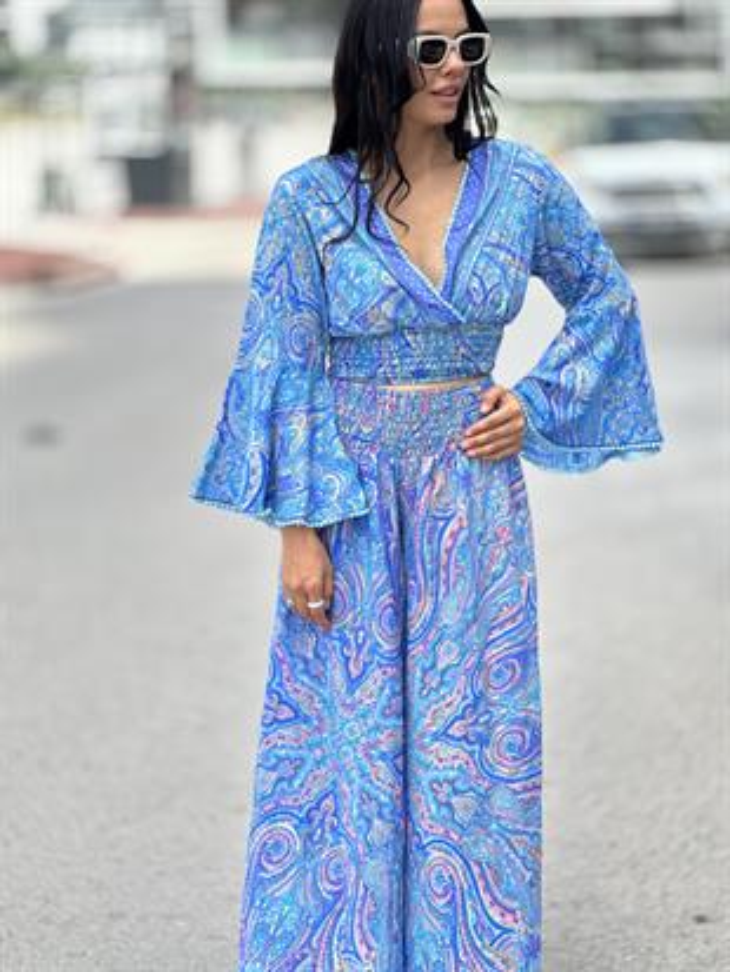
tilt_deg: -10.7
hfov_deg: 19.1
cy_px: 486
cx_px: 365
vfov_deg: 25.3
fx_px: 2164
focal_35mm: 77
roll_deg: -0.1
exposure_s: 1/247
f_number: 2.8
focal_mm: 9
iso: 32
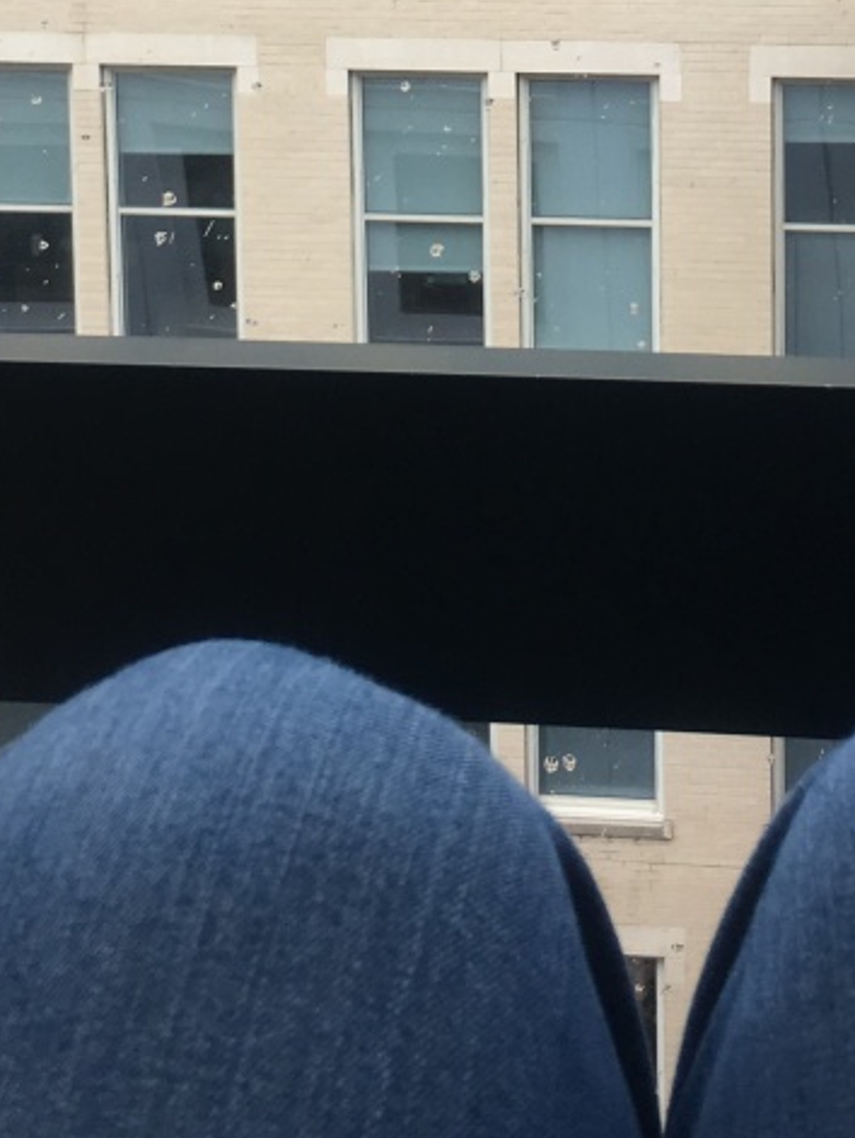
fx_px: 2763
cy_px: -173
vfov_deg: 21.8
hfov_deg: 17.5
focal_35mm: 84
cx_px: 621
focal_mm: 4.15
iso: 25
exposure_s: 1/185
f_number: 2.2
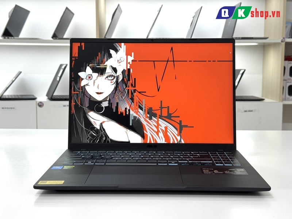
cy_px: 110
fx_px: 405
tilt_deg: -5.9
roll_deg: +0.8
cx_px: 146
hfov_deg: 39.7
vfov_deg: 30.3
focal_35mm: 48
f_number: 1.78
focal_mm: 6.76
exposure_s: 1/100
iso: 50
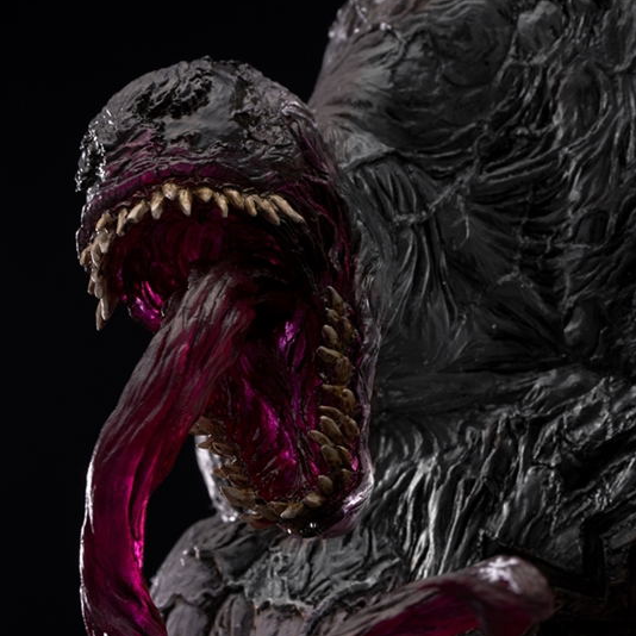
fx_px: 2661
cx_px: 318
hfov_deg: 13.6
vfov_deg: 13.6
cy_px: 407
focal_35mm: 128
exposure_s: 1/125
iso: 200
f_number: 18
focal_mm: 100
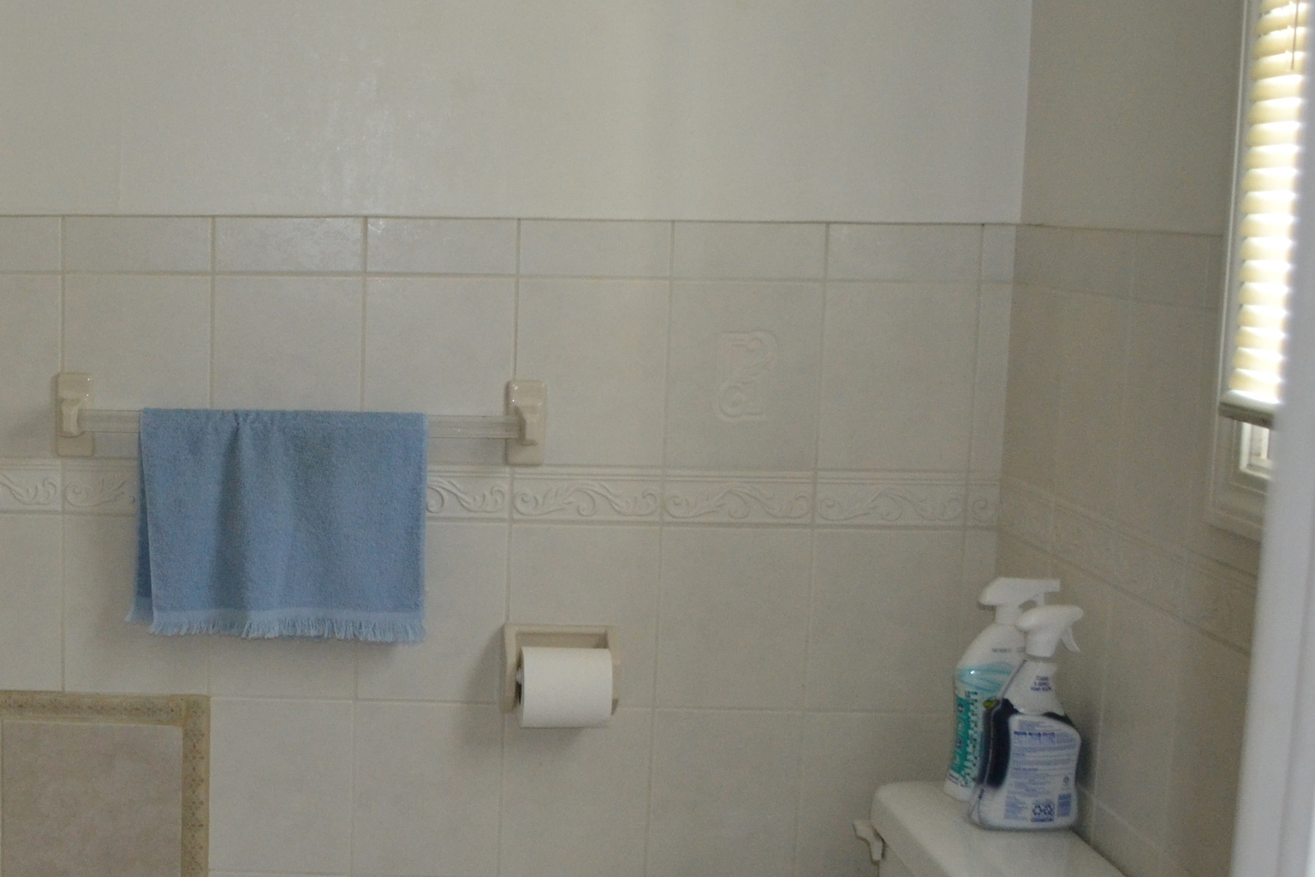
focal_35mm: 54
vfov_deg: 25.1
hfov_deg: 34.9
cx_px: 152
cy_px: 462
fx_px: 1972
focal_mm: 18
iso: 1400
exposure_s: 1/60
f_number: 3.5
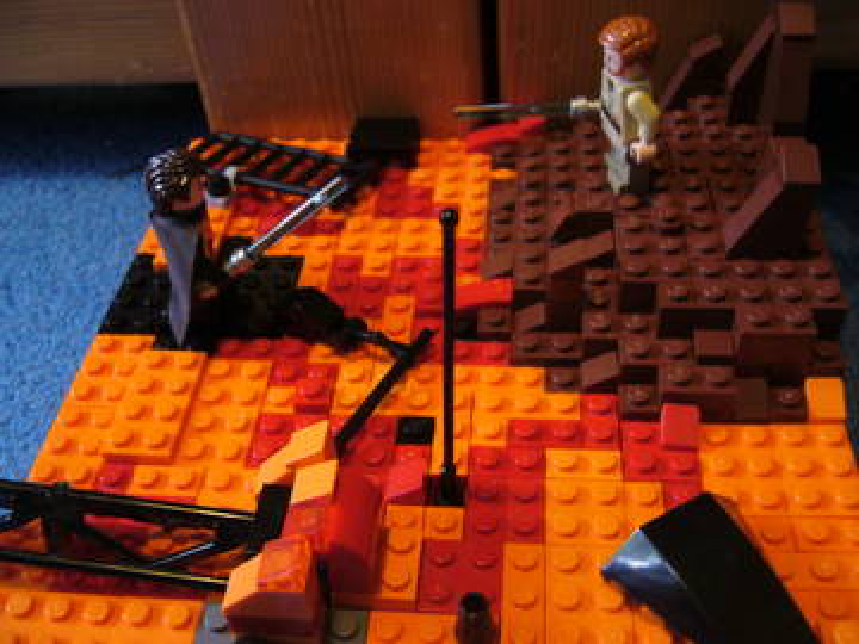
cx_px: 430
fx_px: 869
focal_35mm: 35
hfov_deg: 52.6
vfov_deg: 40.7
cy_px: 322
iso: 200
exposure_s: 1/8
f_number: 2.8
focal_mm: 5.8
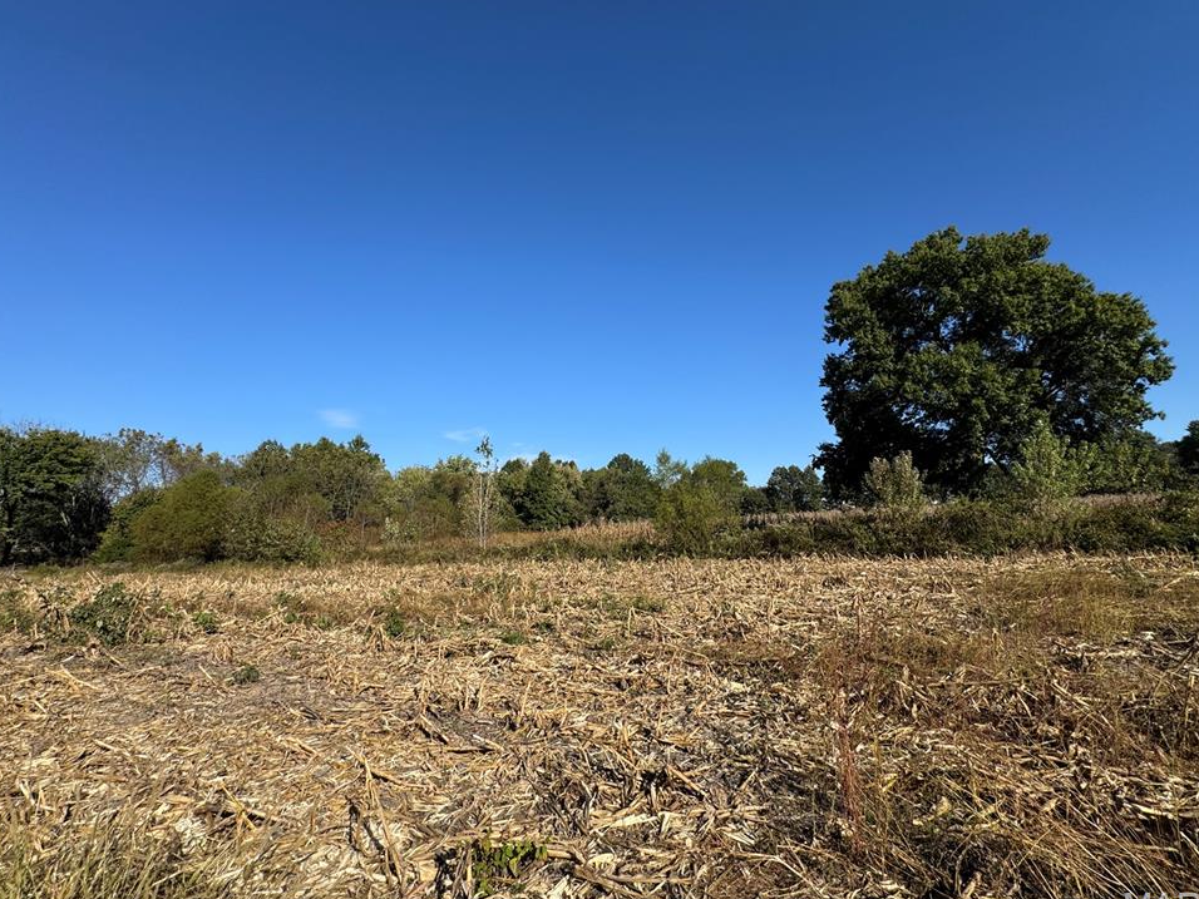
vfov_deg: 81.7
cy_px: 451
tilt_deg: +8.5
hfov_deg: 98.2
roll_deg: +2.8
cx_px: 607
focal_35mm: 15
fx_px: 520
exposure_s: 1/1880
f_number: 2.2
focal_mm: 2.22
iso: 40
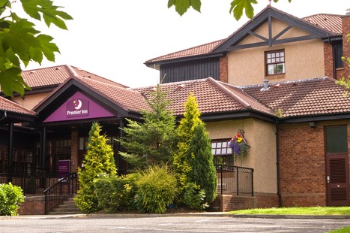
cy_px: 113
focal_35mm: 79
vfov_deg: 17.2
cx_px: 159
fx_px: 767
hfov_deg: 25.7
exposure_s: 1/100
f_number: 11
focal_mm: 48
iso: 400
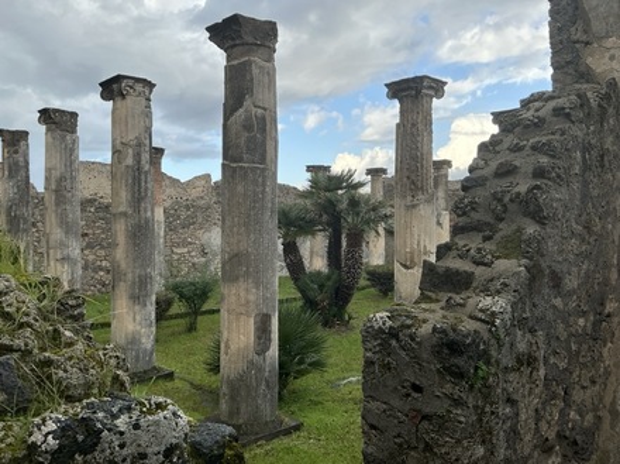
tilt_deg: -0.6
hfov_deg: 63.5
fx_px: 501
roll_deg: +0.3
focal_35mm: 28
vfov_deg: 49.7
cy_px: 232
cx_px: 310
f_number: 1.8
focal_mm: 3
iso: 25
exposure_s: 1/683
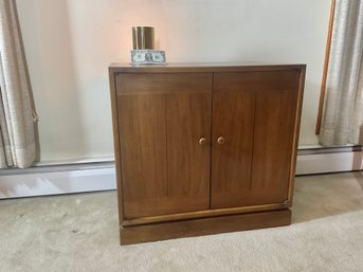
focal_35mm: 29
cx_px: 182
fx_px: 304
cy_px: 136
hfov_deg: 61.7
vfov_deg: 48.2
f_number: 1.8
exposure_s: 1/50
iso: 64
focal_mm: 3
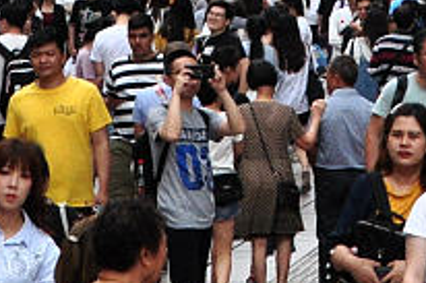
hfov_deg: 4.9
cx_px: 486
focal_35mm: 420
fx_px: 4966
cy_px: -400
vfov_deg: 3.2
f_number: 10
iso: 800
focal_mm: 48
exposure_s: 1/250
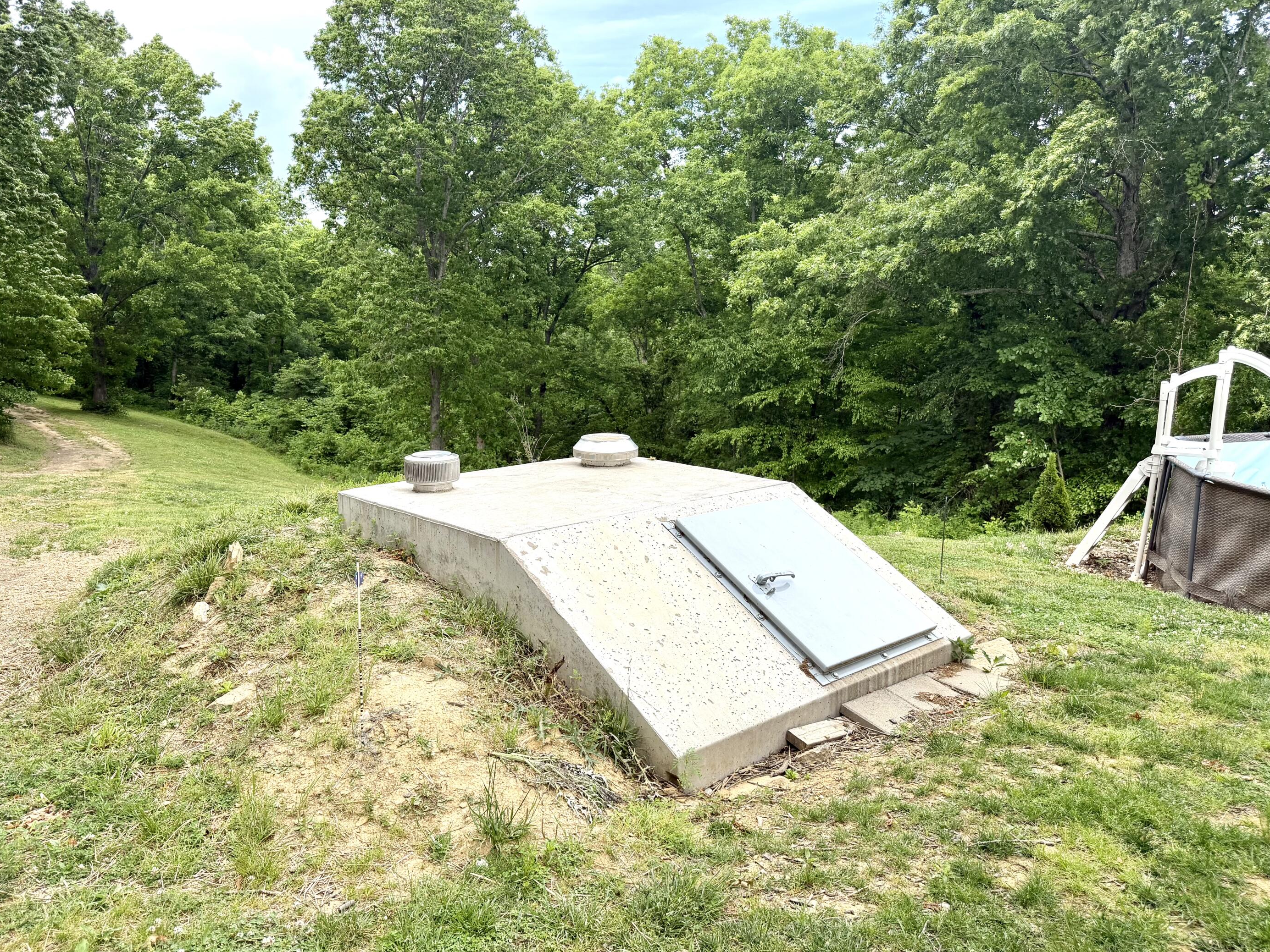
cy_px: 449
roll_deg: -0.1
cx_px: 594
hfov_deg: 67.2
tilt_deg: -9.4
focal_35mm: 26
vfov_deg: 53.0
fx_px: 954
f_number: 1.78
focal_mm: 6.76
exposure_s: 1/1812
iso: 100
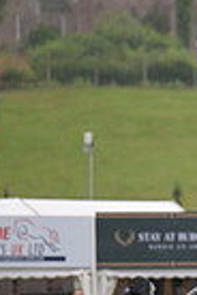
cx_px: 576
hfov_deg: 1.6
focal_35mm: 839
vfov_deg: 2.5
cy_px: 93
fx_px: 6886
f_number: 3.2
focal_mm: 200
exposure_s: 1/1250
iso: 400
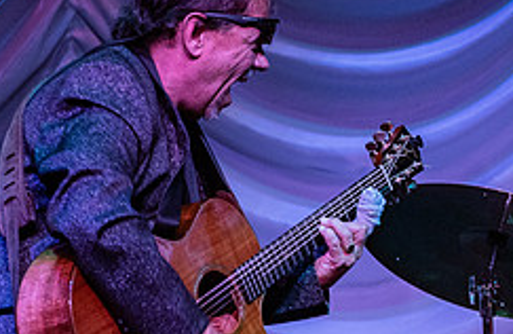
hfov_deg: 3.4
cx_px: 718
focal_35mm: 613
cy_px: 165
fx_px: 8669
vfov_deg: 2.2
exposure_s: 1/160
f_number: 5.6
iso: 1600
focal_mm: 200
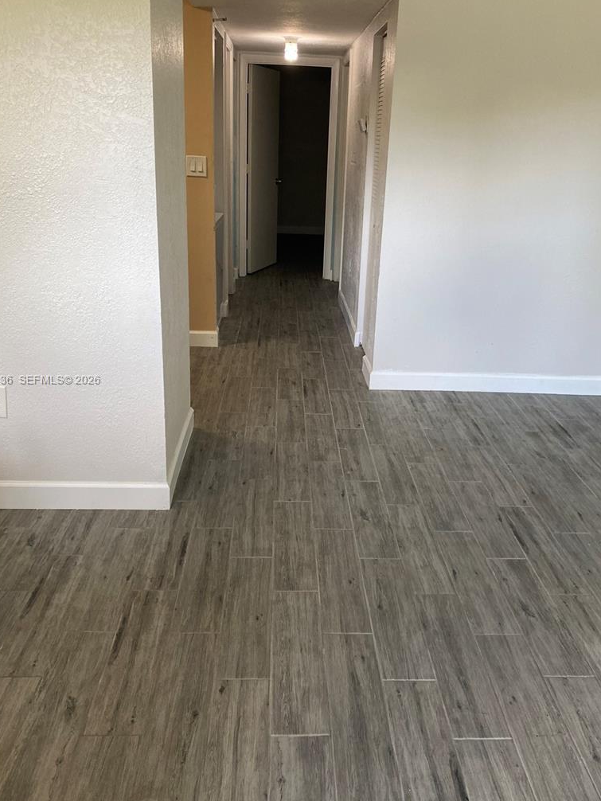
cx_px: 310
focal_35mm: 31
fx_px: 717
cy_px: 381
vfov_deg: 58.3
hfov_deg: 45.5
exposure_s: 1/120
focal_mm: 4.25
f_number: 1.8
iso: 125
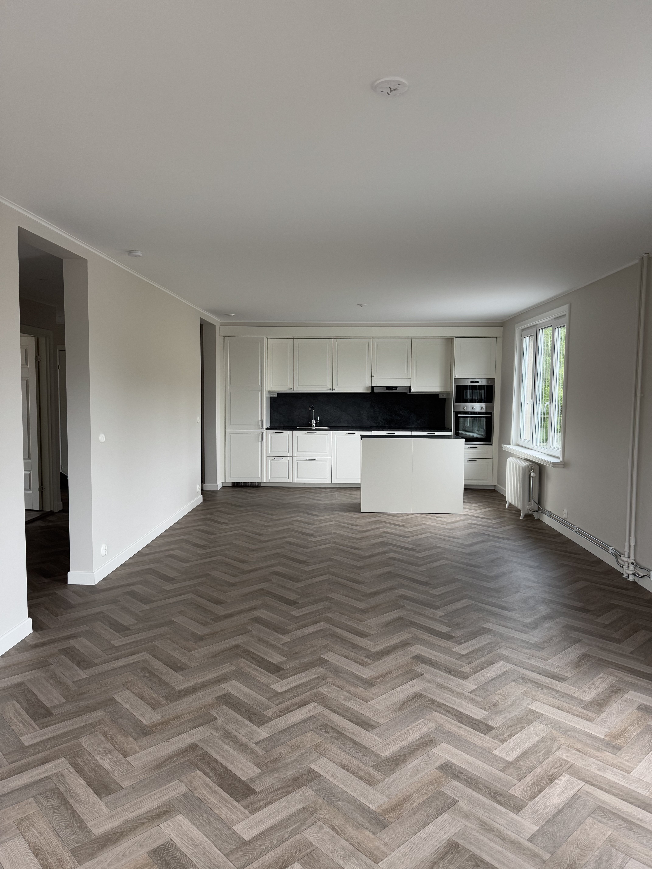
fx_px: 603
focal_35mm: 24
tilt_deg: -3.5
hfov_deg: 56.8
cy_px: 434
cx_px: 326
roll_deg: -0.3
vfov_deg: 71.6
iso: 200
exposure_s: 1/121
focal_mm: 6.76
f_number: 1.78
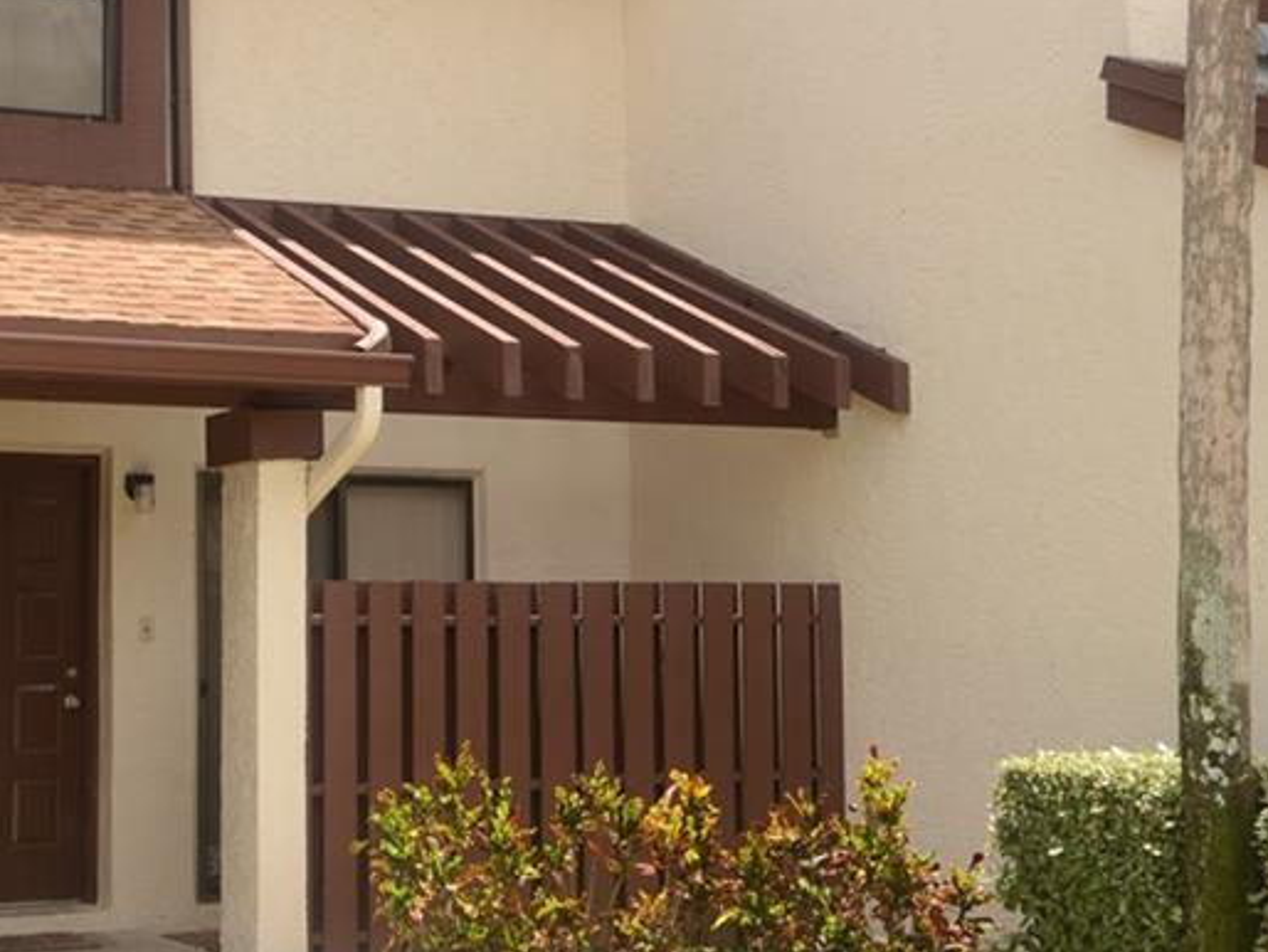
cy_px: 474
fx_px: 2455
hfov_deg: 28.6
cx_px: 353
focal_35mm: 67
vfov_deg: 21.9
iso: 100
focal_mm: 35
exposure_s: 1/50
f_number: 8
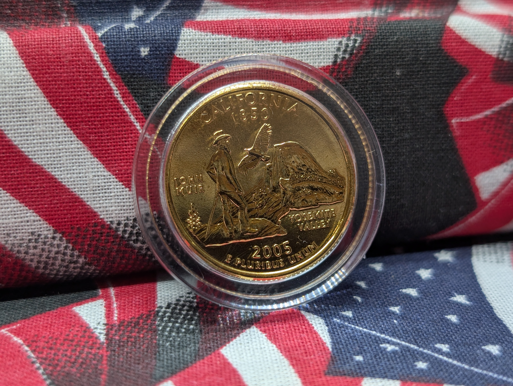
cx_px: 256
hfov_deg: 38.9
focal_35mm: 49
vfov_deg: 29.7
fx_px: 727
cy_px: 193
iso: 19
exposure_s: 1/28.1
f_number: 1.68
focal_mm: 6.9
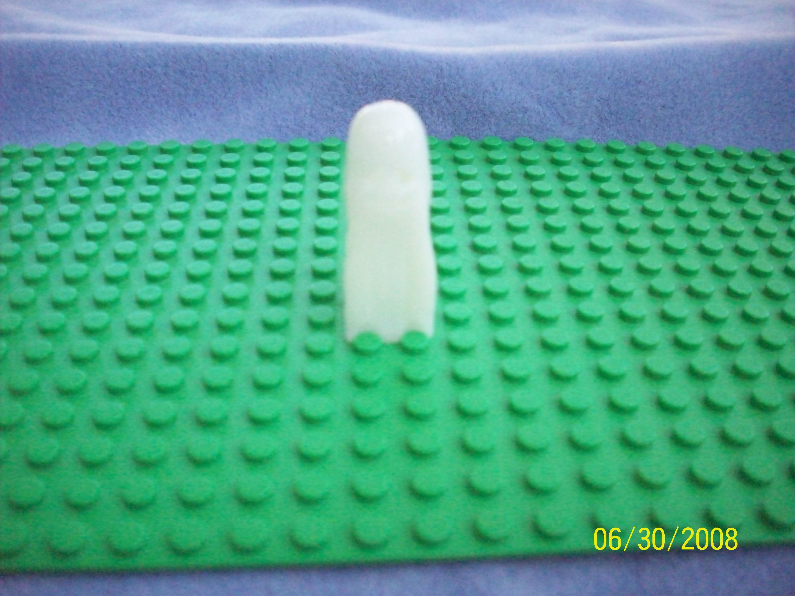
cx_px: 398
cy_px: 298
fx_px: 850
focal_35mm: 37
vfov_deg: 38.7
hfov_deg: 50.1
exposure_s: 1/1170
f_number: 2.8
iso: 800
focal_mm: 6.2
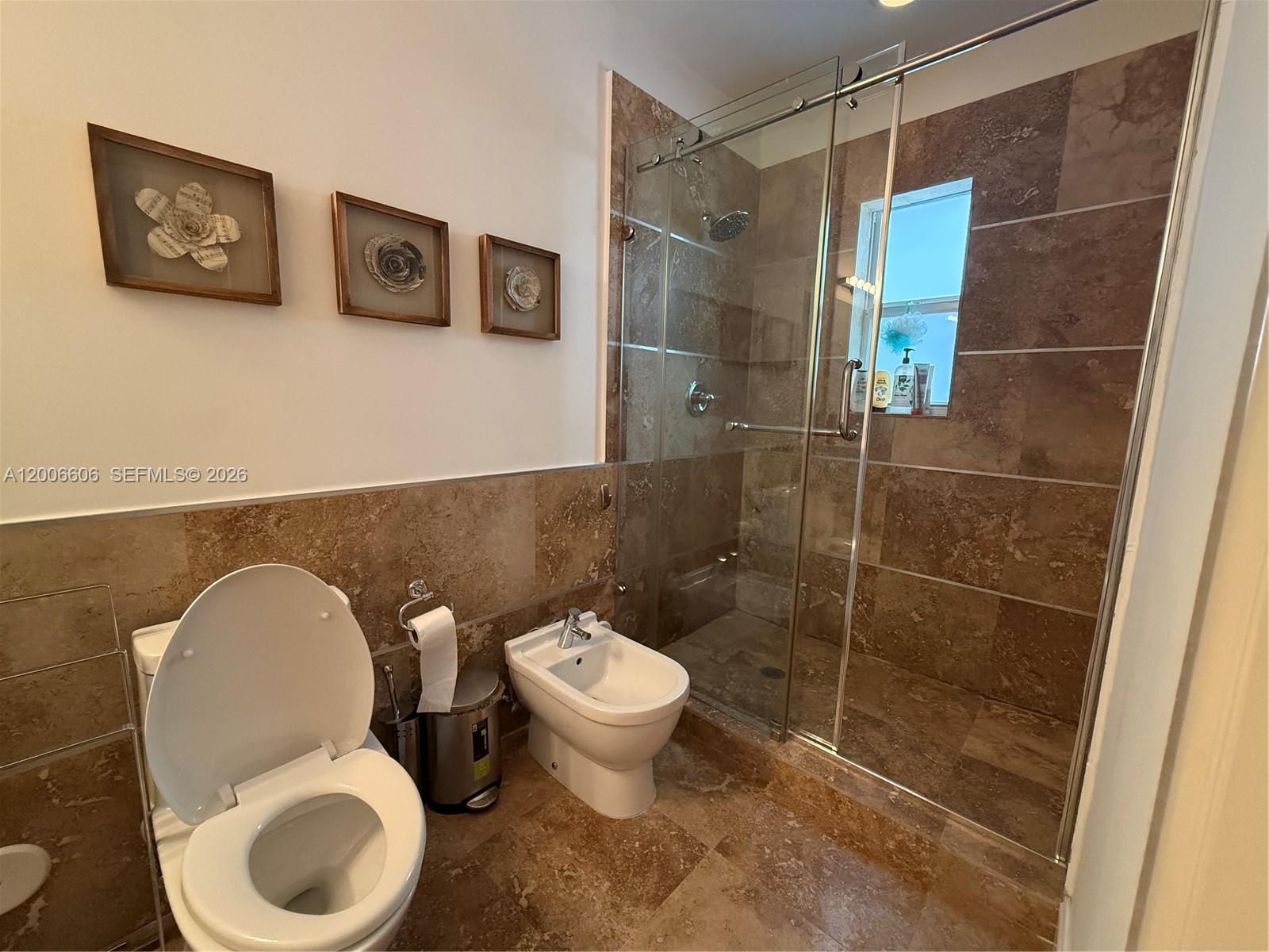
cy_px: 476
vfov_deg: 85.7
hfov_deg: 102.1
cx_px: 634
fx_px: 513
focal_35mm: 14
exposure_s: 1/120
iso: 640
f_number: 2.2
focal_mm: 2.22
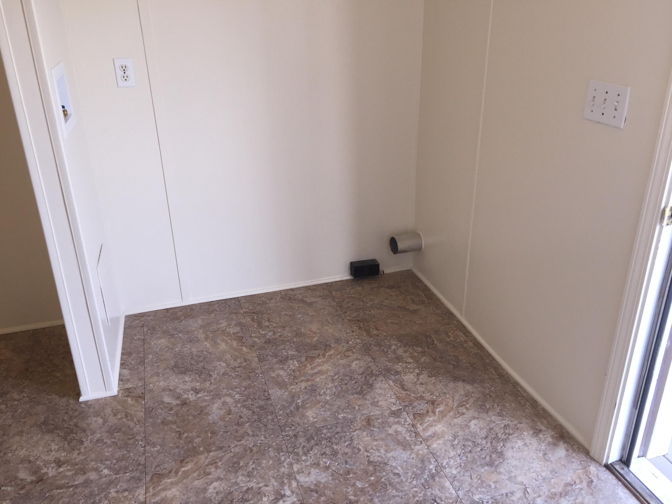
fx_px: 563
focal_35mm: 29
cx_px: 336
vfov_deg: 48.2
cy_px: 252
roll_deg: -0.3
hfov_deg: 61.7
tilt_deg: -24.1
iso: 40
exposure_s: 1/120
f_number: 2.2
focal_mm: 4.15
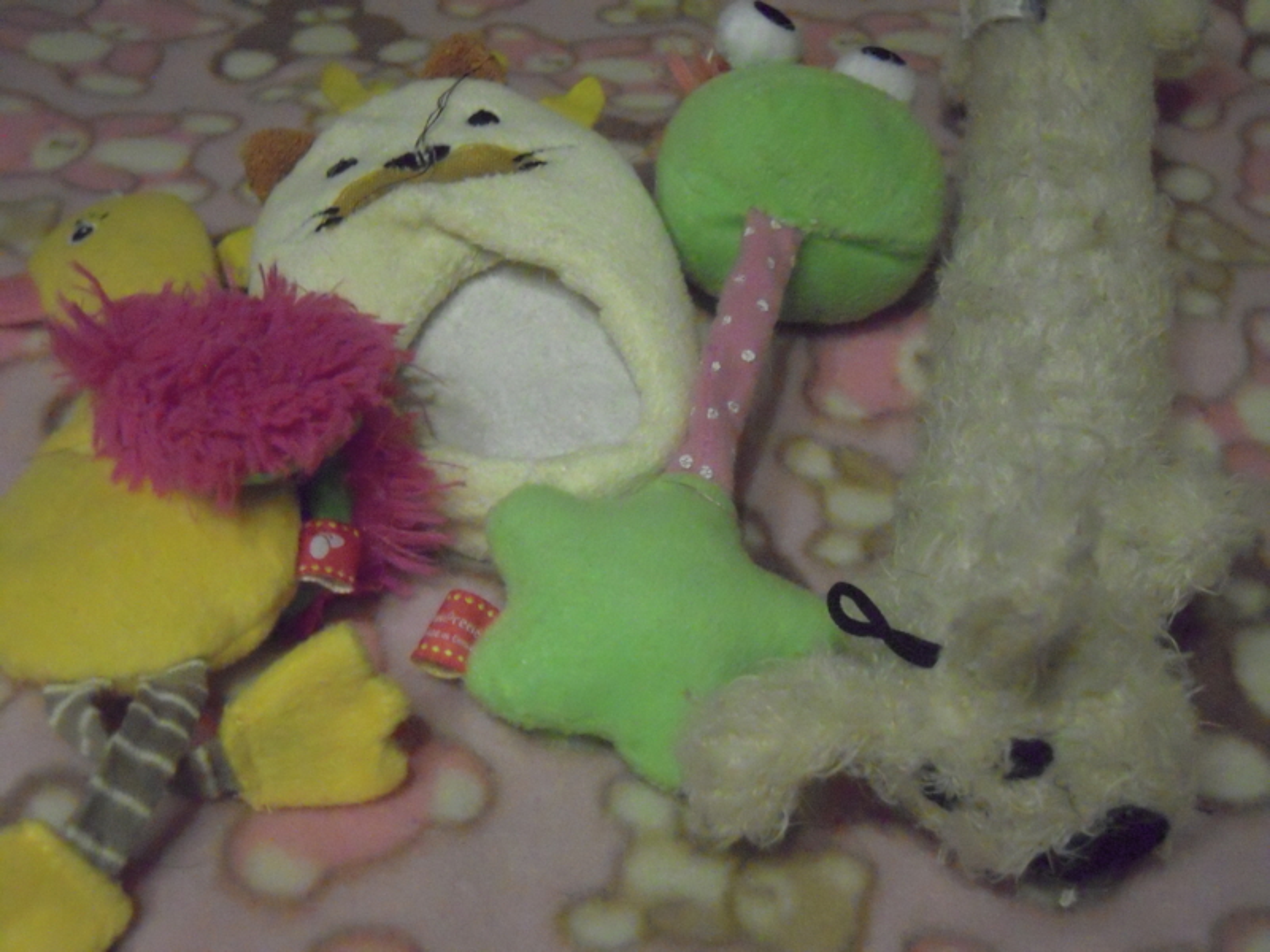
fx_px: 1651
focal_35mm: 45
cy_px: 476
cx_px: 635
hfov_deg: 42.1
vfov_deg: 32.2
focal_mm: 8.1
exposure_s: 1/50
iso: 1600
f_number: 3.3
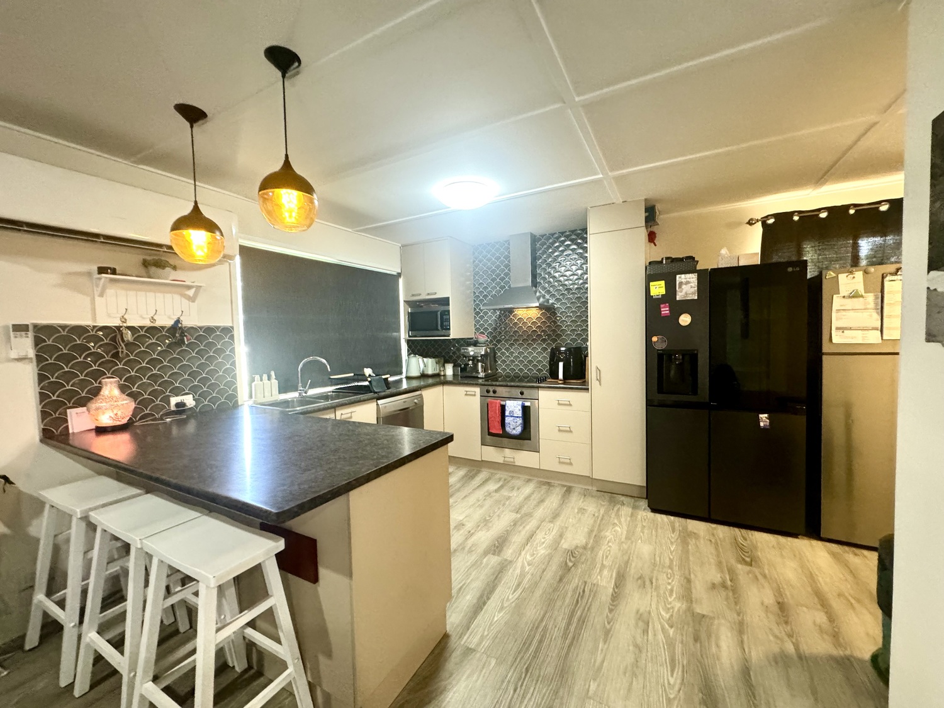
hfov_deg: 102.1
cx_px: 472
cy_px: 354
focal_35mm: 14
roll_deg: +0.6
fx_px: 382
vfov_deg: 85.7
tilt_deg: +2.2
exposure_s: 1/50
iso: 400
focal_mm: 2.22
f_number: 2.2
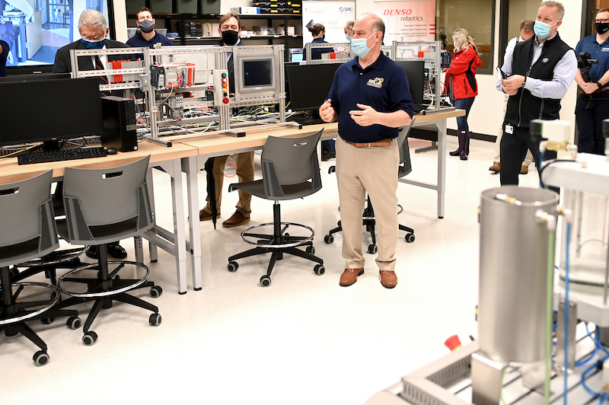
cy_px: 156
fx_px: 608
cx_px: 318
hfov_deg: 53.2
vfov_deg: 36.6
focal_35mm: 36
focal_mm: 24
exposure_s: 1/200
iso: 1000
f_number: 2.8
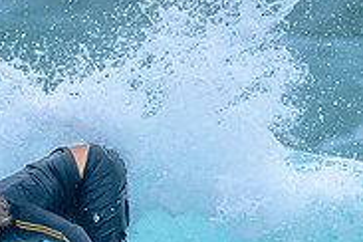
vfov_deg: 0.5
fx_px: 28413
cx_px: 68
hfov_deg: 0.7
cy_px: 385
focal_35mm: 2818
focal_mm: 800
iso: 360
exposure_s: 1/2500
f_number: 6.3
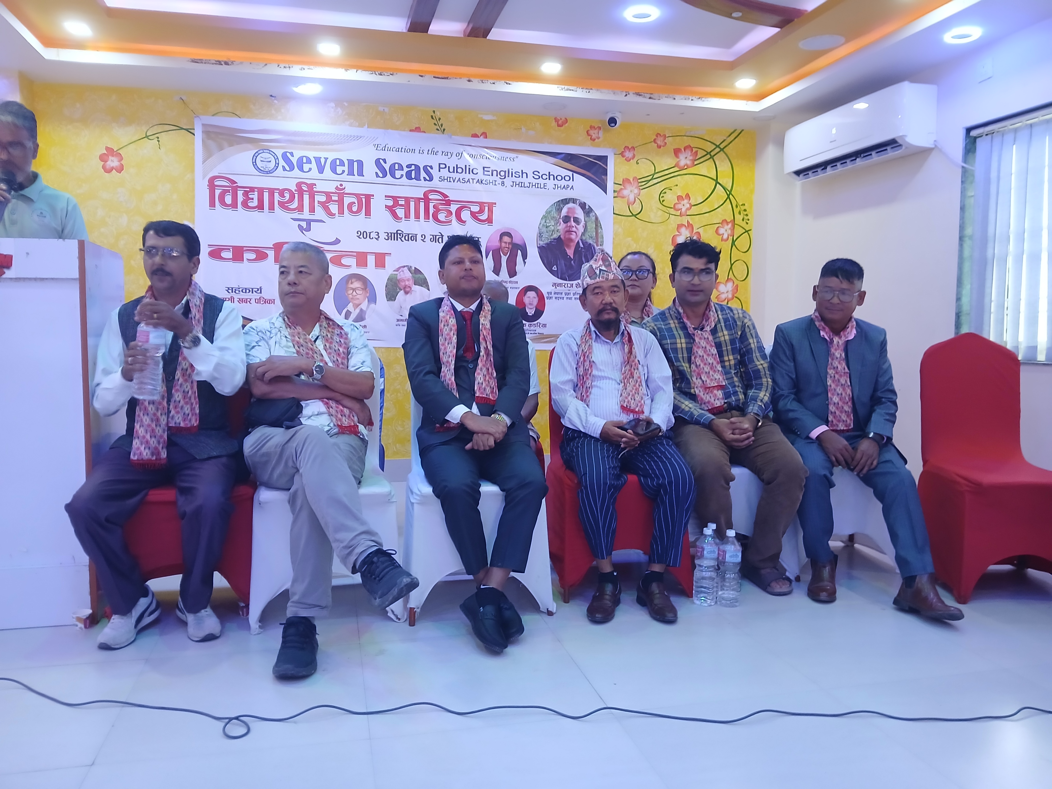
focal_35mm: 26
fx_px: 790
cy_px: 394
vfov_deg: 53.1
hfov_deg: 67.3
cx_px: 526
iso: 250
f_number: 1.8
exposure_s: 1/25
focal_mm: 3.98
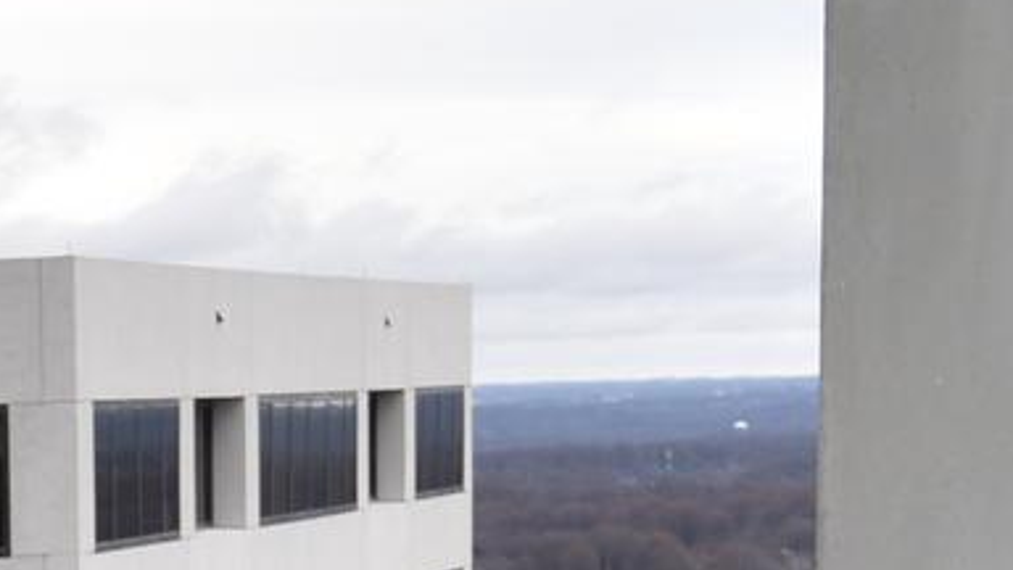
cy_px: 1389
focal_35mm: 179
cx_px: -232
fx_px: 4808
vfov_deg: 6.4
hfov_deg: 11.8
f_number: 5.6
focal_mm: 32
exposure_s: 1/125
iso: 100
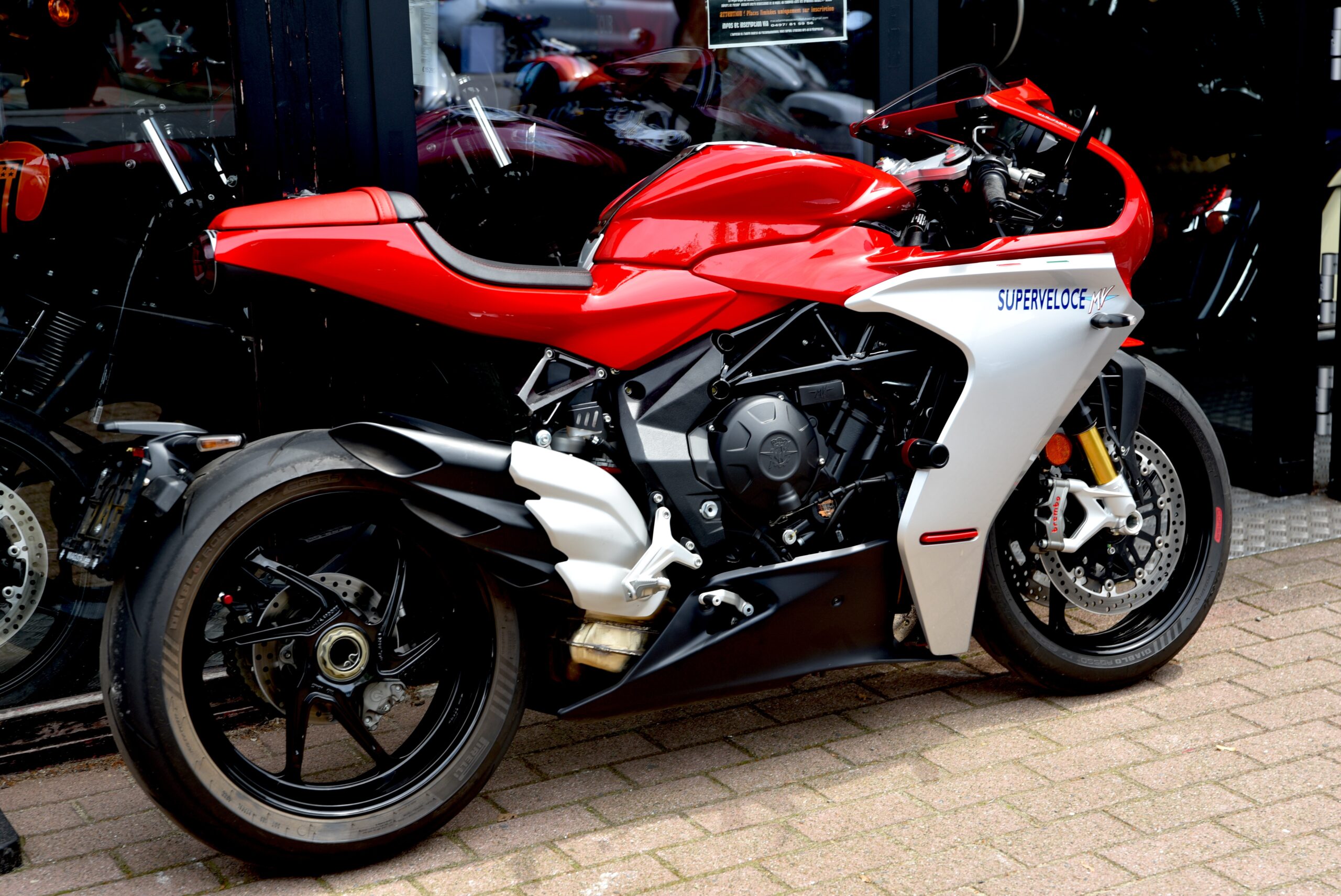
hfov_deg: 32.4
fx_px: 2310
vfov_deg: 21.9
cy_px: 448
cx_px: 670
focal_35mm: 62
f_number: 5
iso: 100
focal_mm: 62
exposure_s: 1/100
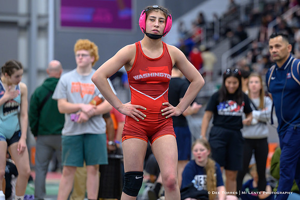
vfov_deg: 9.0
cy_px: 80
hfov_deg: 13.4
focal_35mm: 153
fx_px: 1273
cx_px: 170
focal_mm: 125
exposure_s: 1/640
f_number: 2.8
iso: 2000
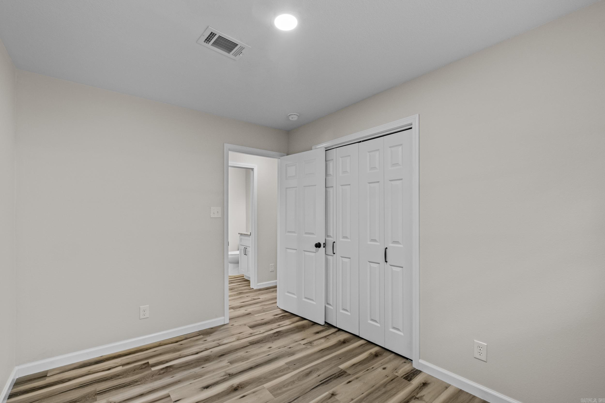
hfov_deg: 100.4
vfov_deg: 77.3
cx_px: 302
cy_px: 202
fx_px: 252
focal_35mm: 15
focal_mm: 10
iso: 400
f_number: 8
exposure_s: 1.3
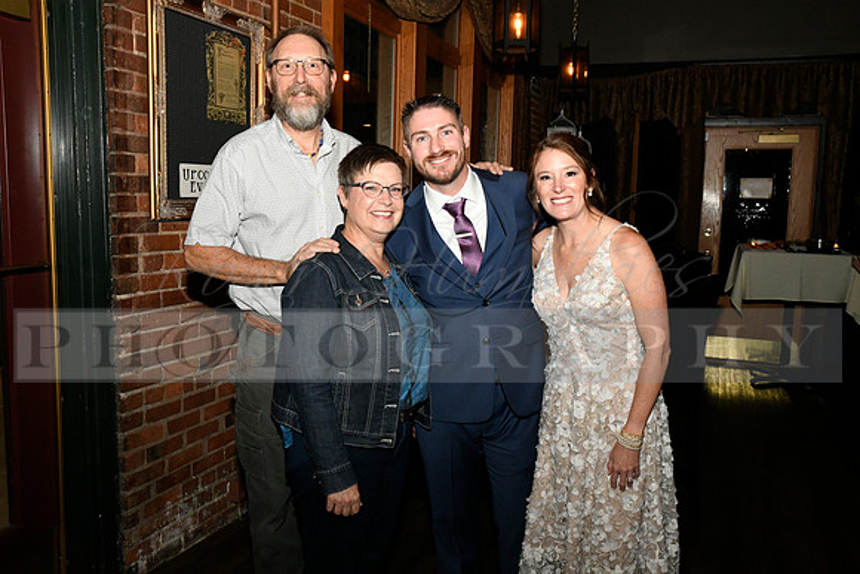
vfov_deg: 41.1
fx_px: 765
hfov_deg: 58.7
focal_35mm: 32
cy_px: 287
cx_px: 430
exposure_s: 1/60
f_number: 11
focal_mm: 32
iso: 6400
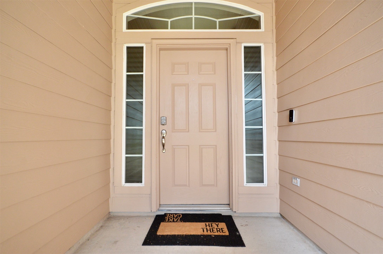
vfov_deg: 71.8
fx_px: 175
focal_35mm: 16
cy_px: 127
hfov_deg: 95.1
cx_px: 192
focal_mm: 11
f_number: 8
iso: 1250
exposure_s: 1/250
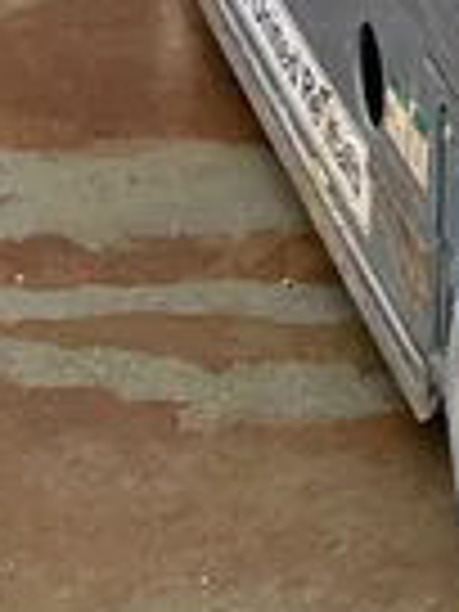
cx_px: 792
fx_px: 2475
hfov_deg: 10.1
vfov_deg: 11.7
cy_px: -812
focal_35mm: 140
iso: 125
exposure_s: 1/65
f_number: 1.6
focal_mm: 4.2
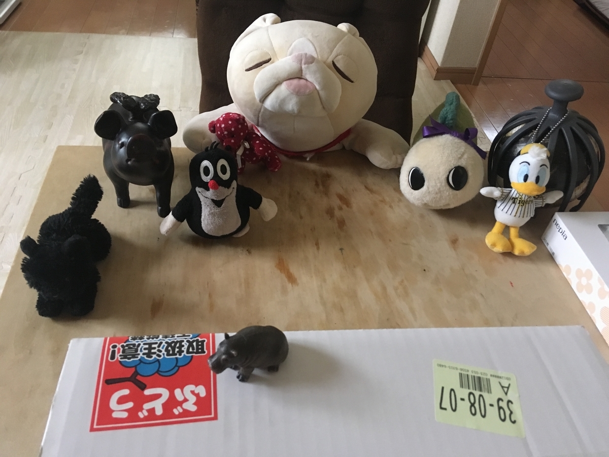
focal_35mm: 29
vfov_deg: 48.2
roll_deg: -8.4
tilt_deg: -42.5
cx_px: 304
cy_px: 228
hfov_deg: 61.7
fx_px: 510
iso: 400
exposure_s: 1/15
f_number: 2.2
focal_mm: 4.15
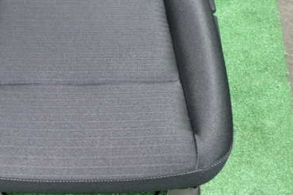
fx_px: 415
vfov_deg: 26.4
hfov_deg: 38.2
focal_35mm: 51
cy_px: 77
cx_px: 85
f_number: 2.3
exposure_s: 1/30
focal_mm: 5.4
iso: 200
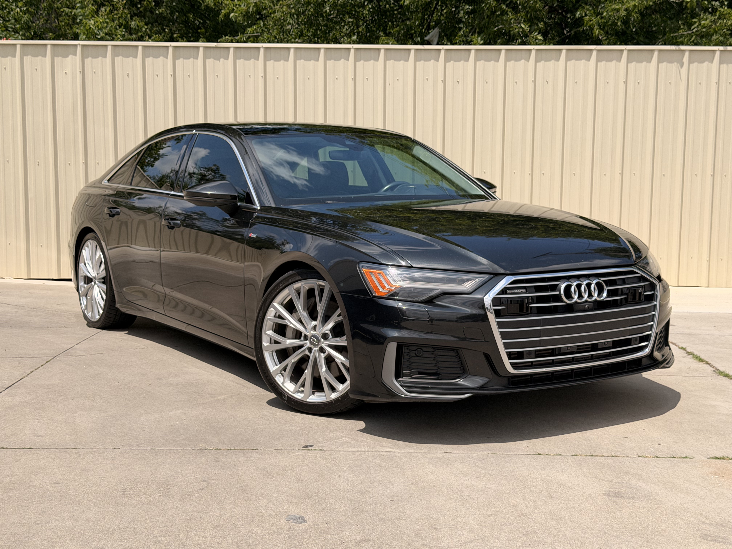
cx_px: 366
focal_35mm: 48
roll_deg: -0.8
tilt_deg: -5.2
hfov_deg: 39.7
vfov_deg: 30.3
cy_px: 274
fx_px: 1015
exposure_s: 1/5208
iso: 64
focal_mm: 6.76
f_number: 1.78
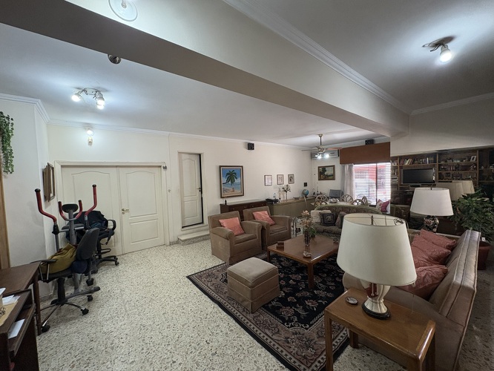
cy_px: 186
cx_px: 247
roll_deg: +2.4
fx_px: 200
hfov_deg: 102.0
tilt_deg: -2.2
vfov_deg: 85.7
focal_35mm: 14
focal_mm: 2.22
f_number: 2.2
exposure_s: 1/100
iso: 320
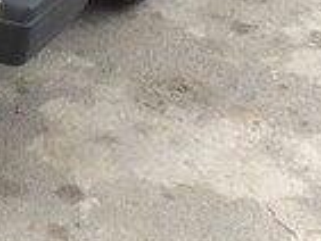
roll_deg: -0.3
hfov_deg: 13.9
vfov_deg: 10.3
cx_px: -96
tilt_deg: -19.1
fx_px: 1262
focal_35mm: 136
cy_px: -188
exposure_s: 1/196
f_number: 2.2
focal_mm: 4.15
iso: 32
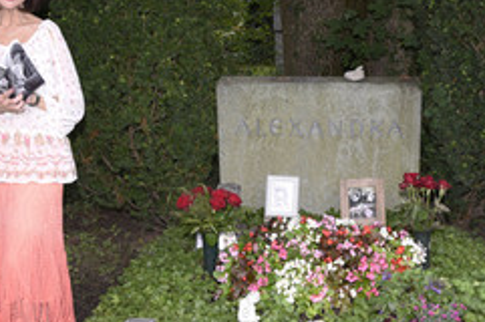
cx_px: 327
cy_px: 167
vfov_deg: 22.6
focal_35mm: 60
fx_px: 807
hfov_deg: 33.1
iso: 640
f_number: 6.3
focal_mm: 32
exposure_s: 1/100
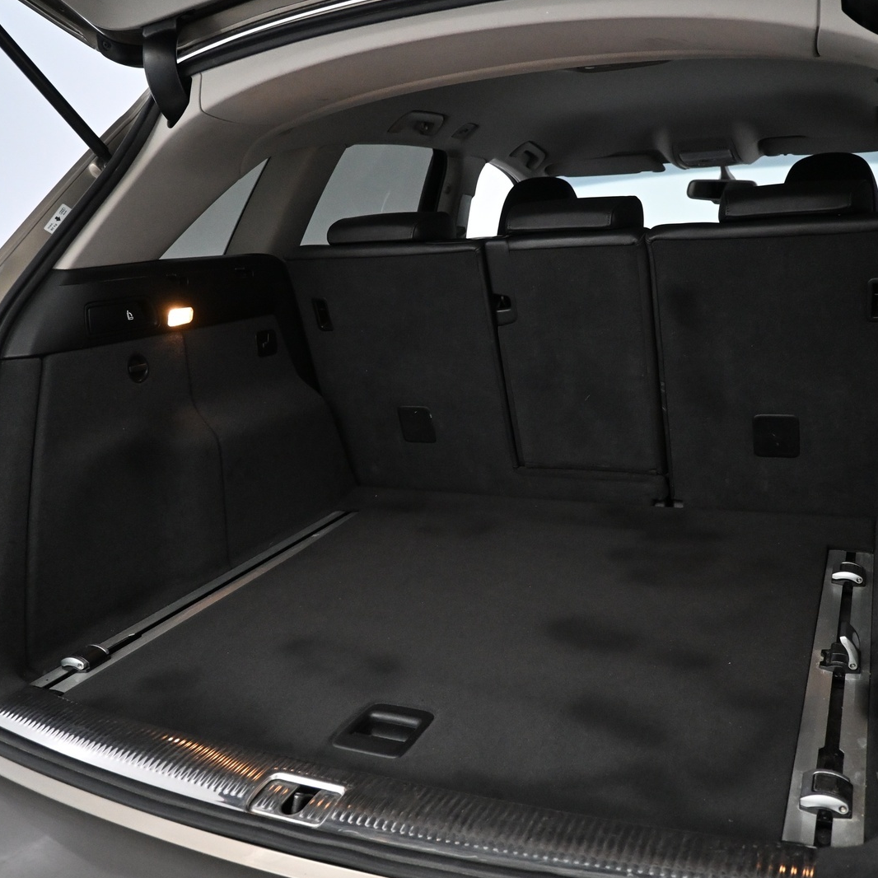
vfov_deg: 52.5
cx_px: 487
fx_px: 890
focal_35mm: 31
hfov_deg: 52.4
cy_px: 439
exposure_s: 1/125
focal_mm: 16
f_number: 3.5
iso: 3200
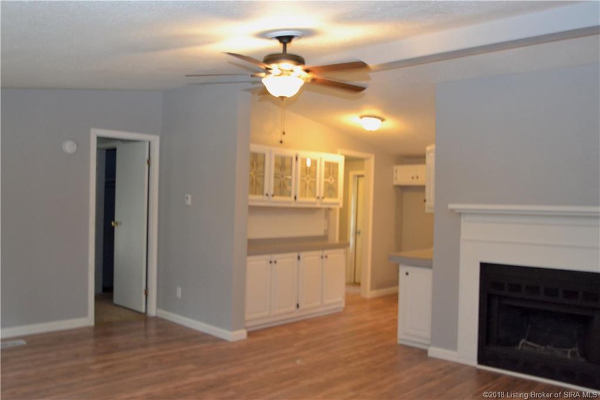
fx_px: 500
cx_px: 300
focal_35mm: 30
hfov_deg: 61.9
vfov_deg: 43.6
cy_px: 200
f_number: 4.2
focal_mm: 20
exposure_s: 1/60
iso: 2000
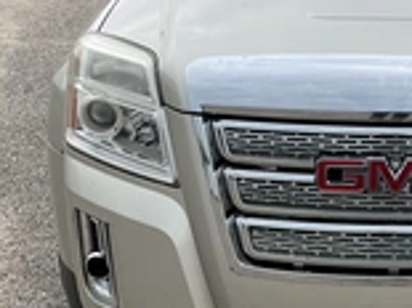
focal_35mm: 75
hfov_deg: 25.0
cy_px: 58
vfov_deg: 19.4
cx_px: 391
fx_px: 892
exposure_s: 1/1035
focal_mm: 3
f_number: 1.8
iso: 25
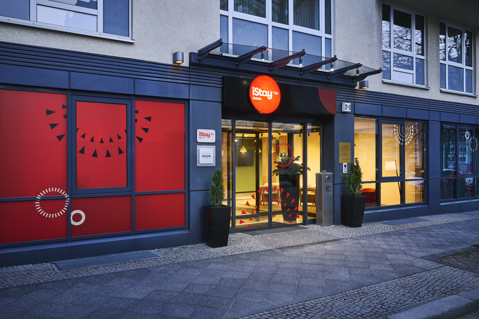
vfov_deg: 43.6
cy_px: 160
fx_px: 399
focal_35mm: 30
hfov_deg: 61.9
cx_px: 240
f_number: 9
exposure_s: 1/6
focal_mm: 30
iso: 400
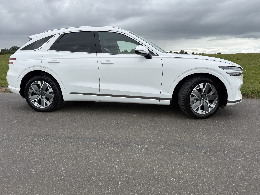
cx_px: 130
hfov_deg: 71.6
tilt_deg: -10.9
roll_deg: +2.8
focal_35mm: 24
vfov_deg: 56.8
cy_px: 98
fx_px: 180
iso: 80
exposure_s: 1/1770
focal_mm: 6.76
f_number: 1.78
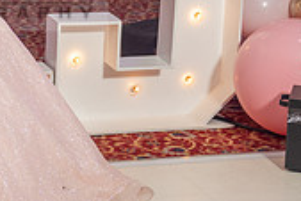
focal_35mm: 148
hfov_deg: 13.3
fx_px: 1238
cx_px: -113
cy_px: -58
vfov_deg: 9.1
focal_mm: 38
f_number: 2.8
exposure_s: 1/200
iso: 250
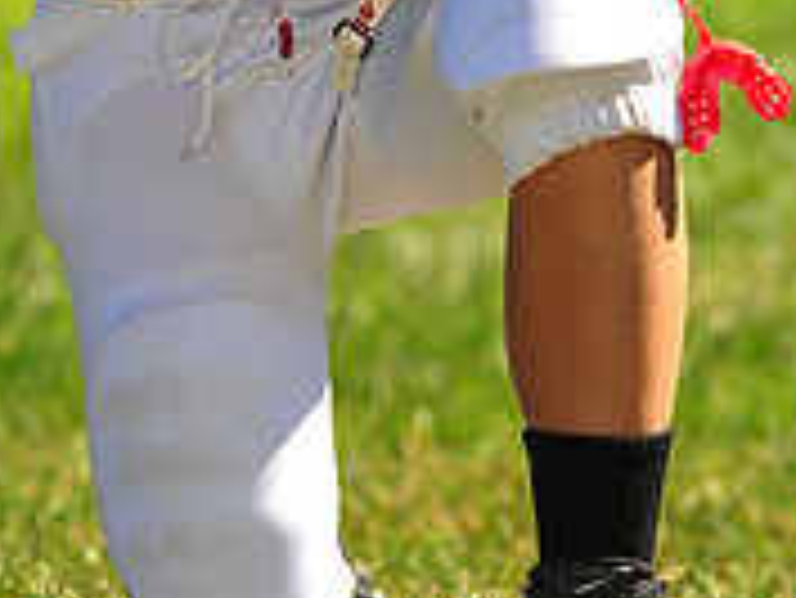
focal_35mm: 552
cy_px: -225
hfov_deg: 3.6
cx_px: 256
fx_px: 12702
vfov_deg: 2.7
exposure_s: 1/500
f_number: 4.5
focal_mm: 175
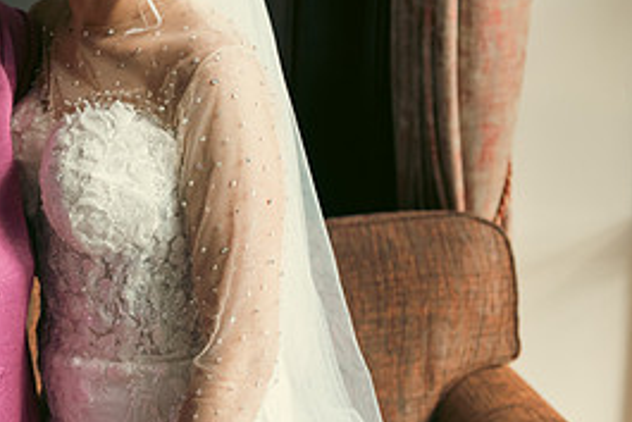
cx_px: 36
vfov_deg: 13.0
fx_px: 1844
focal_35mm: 105
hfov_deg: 19.0
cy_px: 87
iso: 200
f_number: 3.5
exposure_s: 1/160
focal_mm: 48
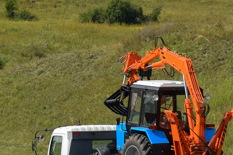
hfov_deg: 14.4
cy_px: 128
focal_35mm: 142
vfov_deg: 9.6
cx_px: 168
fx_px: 918
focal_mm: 55
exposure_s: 1/400
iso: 200
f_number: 10
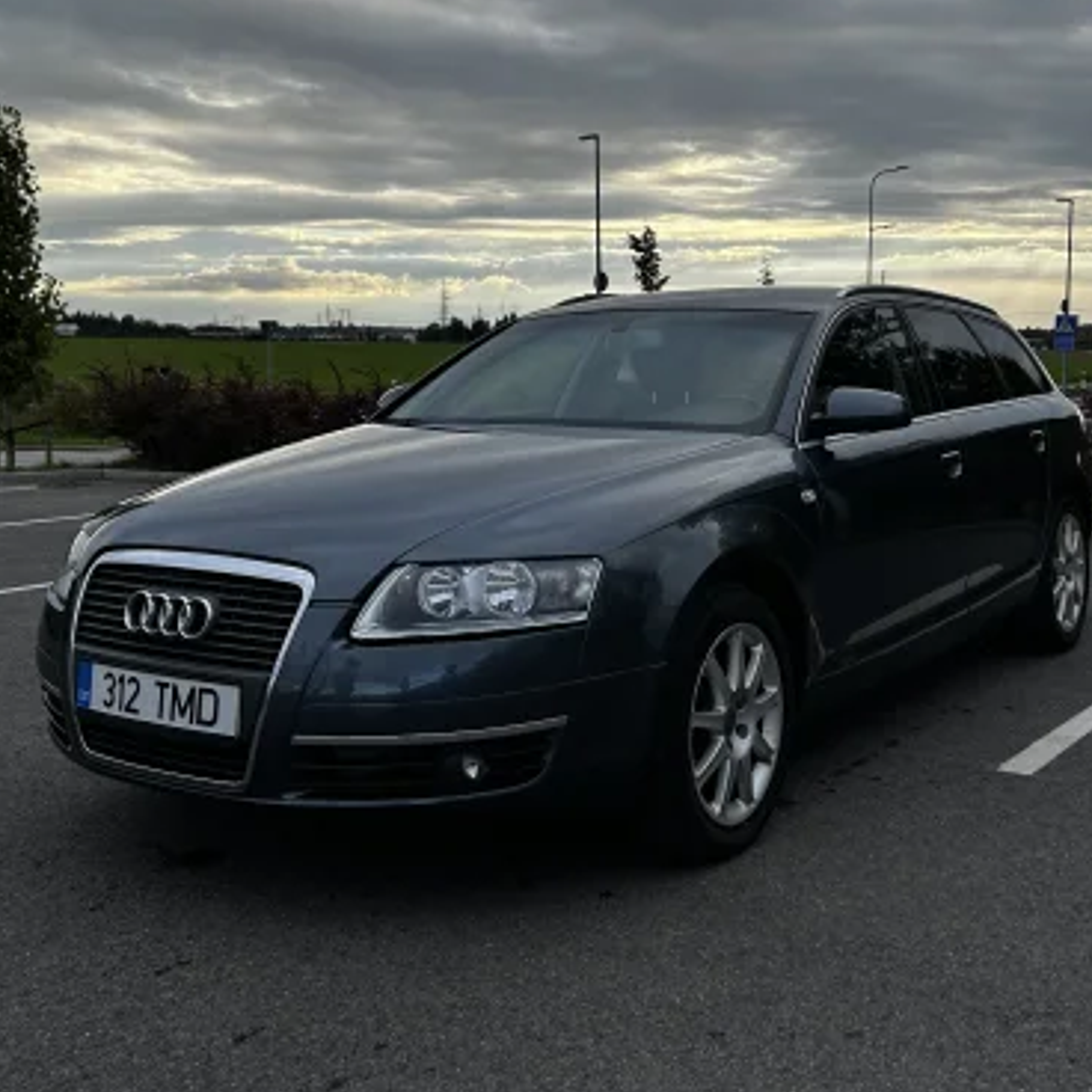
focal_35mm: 40
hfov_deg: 41.8
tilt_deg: -3.6
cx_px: 588
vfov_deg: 41.6
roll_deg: -1.0
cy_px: 415
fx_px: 1428
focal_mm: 5.7
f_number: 1.5
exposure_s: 1/1488
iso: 50
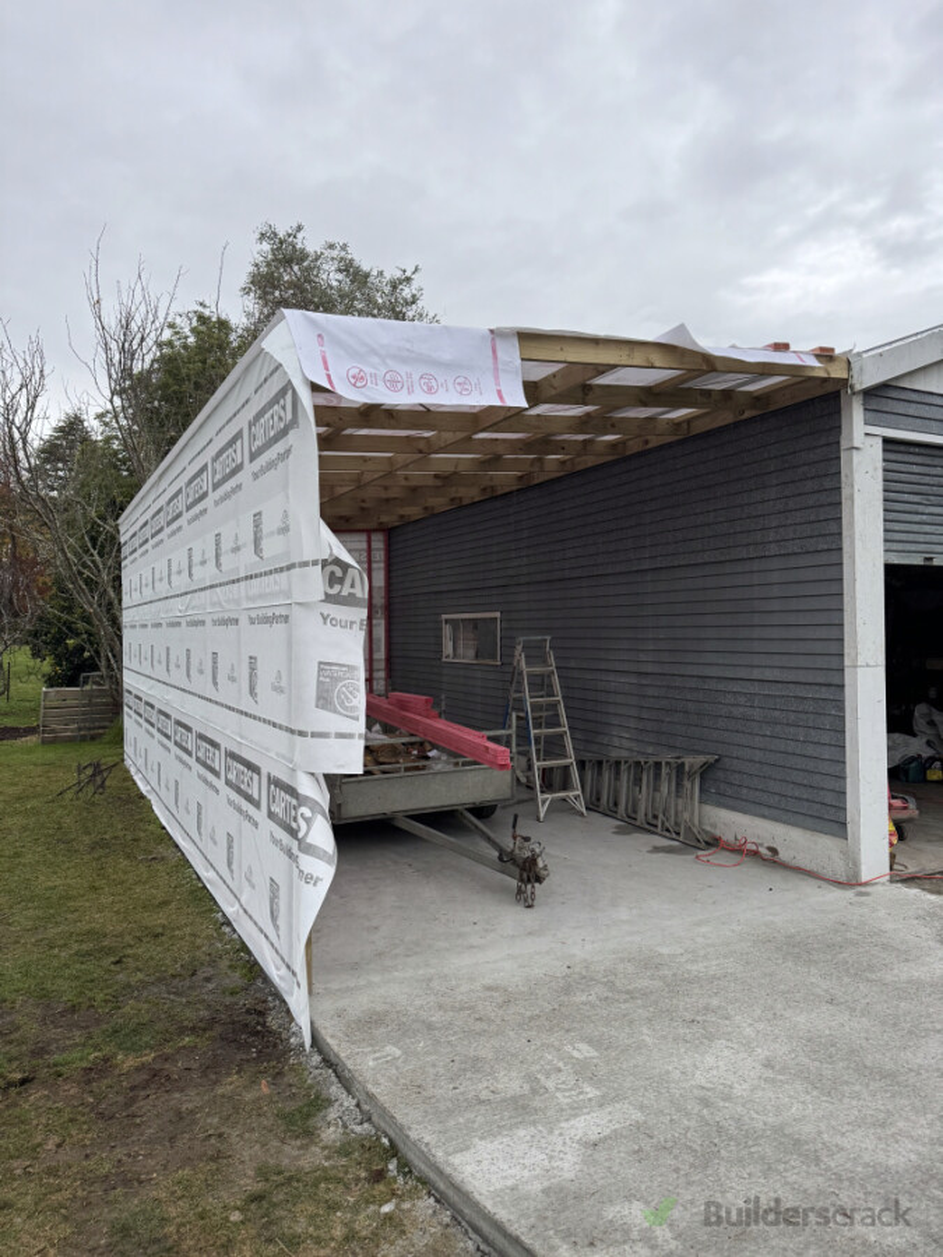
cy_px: 628
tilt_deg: +0.9
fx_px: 872
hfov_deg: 56.8
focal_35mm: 24
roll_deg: +0.6
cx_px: 472
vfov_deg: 71.6
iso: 200
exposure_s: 1/121
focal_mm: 6.76
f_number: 1.78
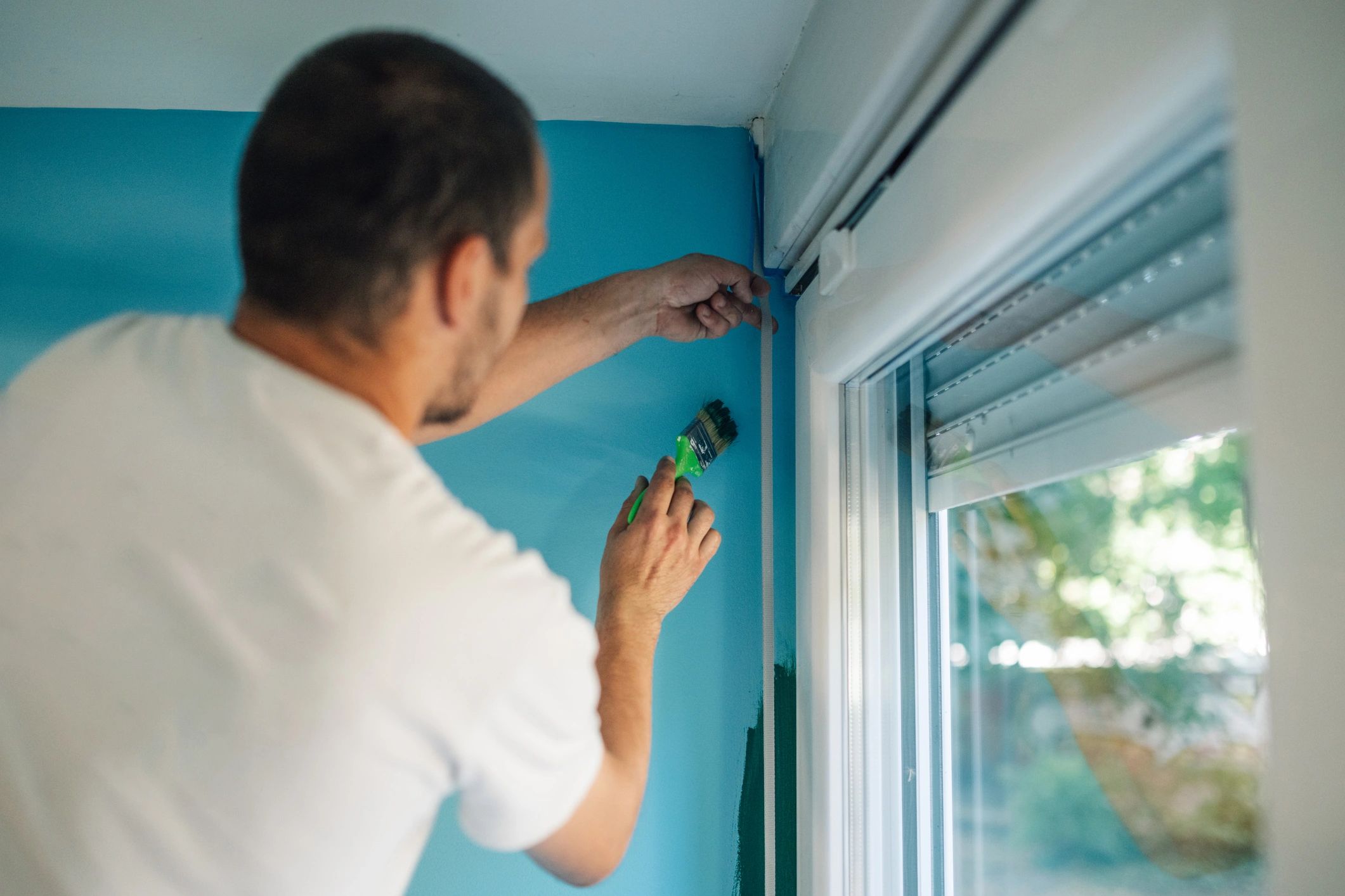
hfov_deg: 54.4
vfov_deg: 37.9
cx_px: 672
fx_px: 1308
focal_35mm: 35
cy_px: 448
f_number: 1.4
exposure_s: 1/500
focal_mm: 35
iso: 1000
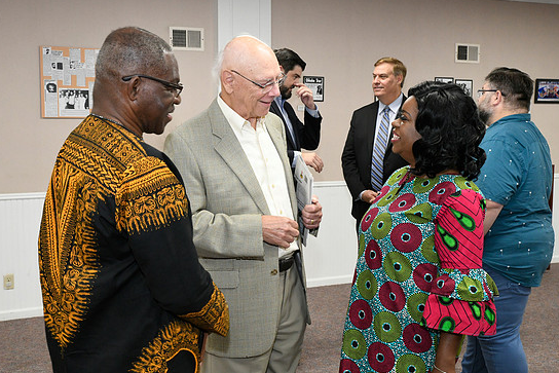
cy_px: 176
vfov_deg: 28.1
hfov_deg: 41.1
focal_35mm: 48
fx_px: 745
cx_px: 275
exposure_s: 1/80
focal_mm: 45
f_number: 11
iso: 6400
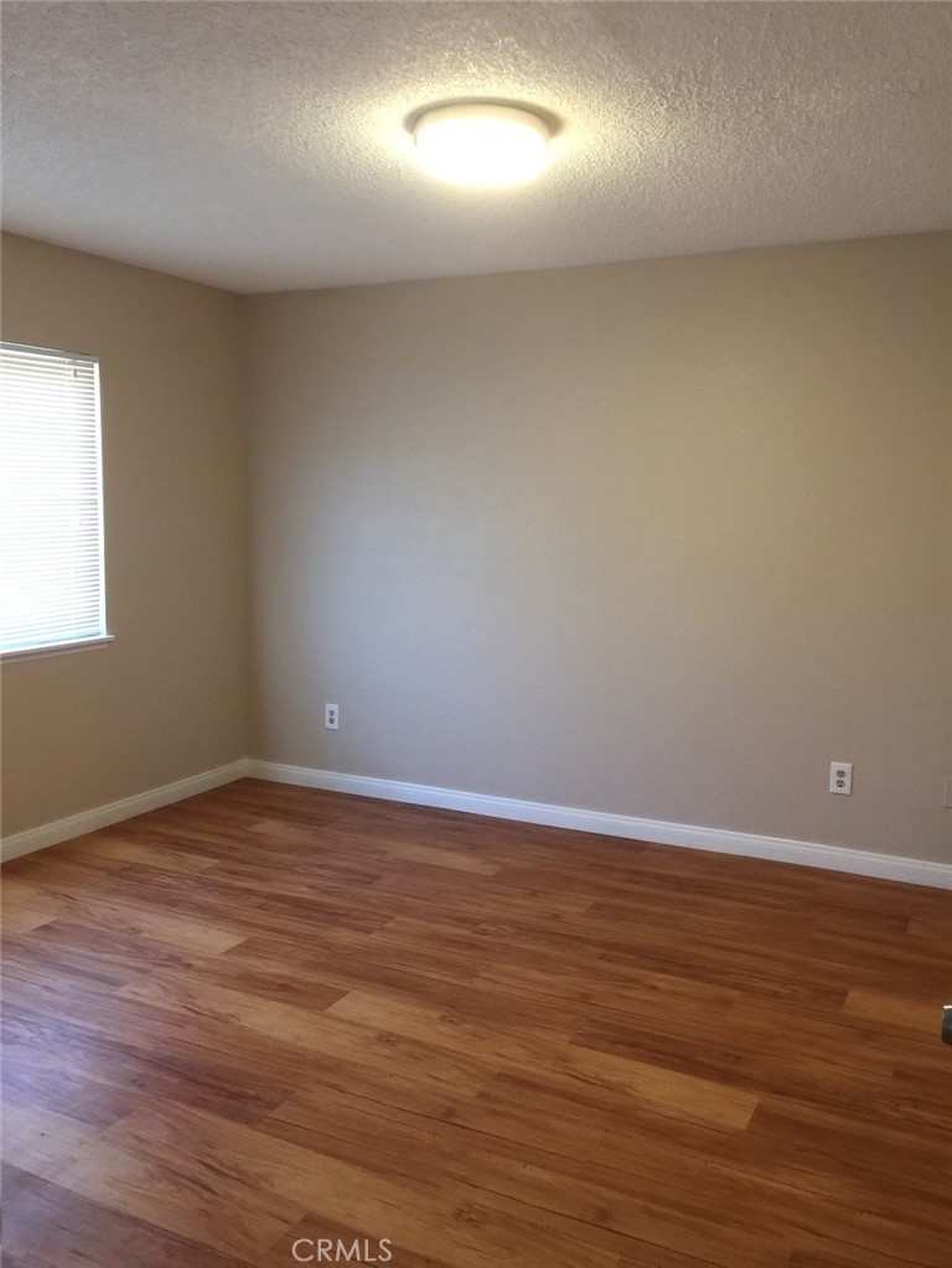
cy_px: 634
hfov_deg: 48.3
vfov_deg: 61.6
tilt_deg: -5.3
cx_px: 476
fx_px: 1063
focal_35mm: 29
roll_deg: +0.2
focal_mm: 4.15
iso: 50
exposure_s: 1/15
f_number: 2.2
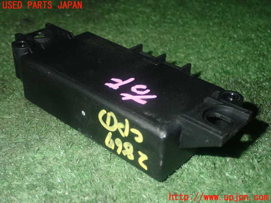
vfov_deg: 29.1
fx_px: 391
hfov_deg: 38.2
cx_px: 136
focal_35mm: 50
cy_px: 102
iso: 640
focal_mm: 9.01
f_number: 9
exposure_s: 1/50
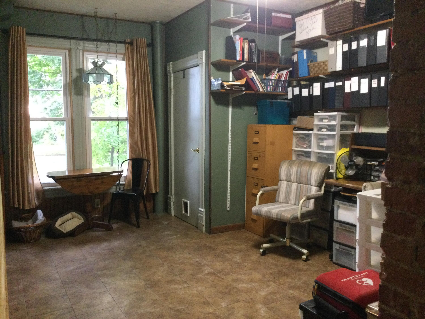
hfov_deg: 58.4
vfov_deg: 45.4
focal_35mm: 31
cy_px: 160
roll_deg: -0.6
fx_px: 381
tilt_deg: -7.3
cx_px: 212
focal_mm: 3.3
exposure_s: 1/30
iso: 200
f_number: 2.4
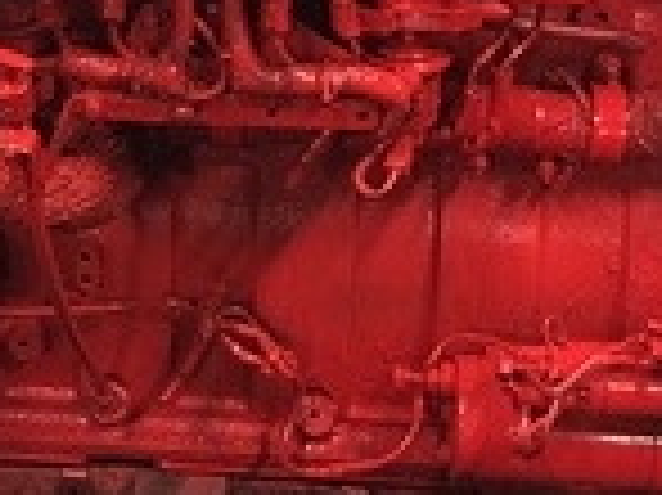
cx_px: 230
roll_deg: +0.3
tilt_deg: -29.0
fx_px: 1510
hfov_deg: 24.6
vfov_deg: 18.4
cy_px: 76
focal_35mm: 79
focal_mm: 4.15
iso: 80
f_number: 2.2
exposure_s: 1/4
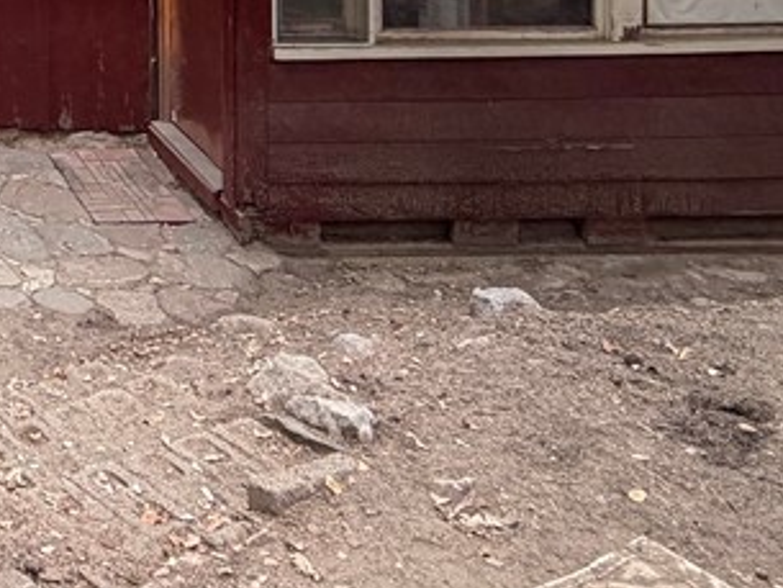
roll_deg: +1.2
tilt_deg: -0.5
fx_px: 1064
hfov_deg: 31.7
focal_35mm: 47
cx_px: -218
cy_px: -216
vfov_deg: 25.6
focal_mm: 2.22
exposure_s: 1/121
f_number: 2.2
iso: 200
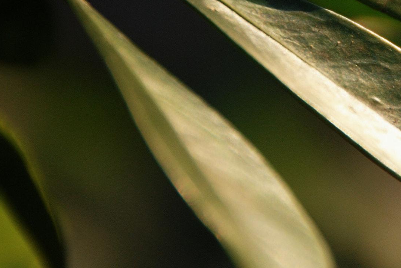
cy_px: 55
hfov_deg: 3.6
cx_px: 329
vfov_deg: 2.4
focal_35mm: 565
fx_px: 6302
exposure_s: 1/400
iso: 400
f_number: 5.6
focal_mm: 200
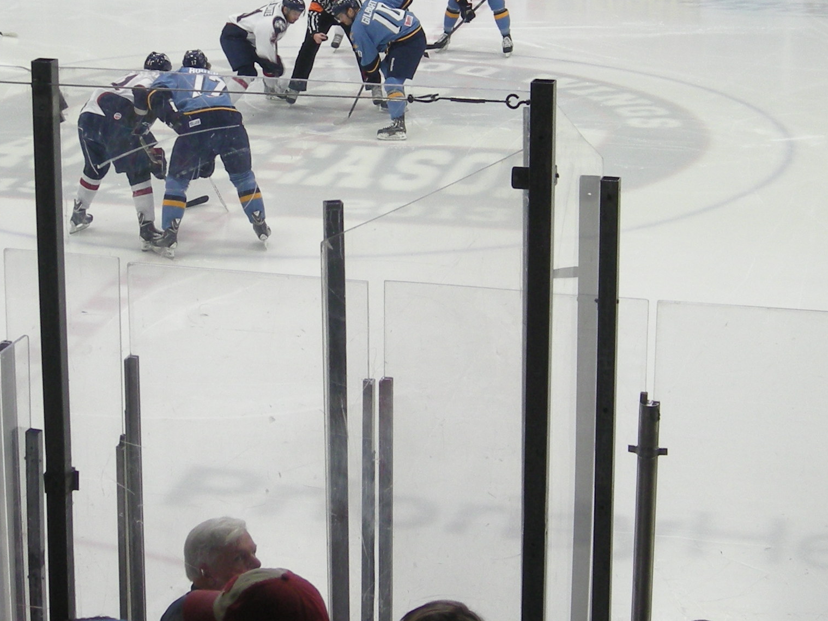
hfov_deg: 22.0
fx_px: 2129
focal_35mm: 89
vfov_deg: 16.4
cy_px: 46
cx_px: 341
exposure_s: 1/60
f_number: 3.1
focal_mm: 7.1
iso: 109
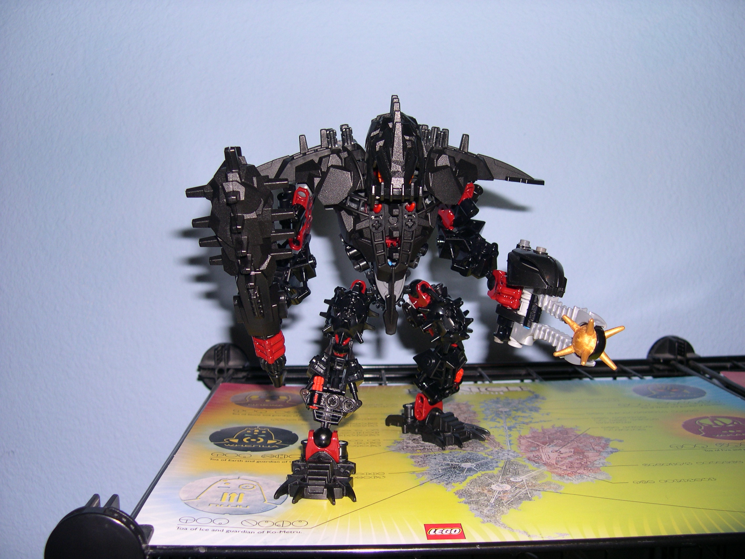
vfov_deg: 37.7
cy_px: 280
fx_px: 818
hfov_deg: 49.0
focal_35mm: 38
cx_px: 372
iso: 100
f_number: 2.8
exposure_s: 1/60
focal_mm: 8
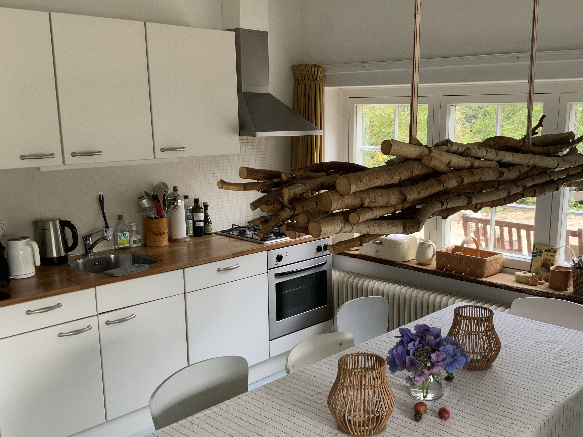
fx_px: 640
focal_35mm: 38
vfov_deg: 37.7
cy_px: 247
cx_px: 343
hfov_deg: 48.7
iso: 40
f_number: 1.8
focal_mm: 3
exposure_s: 1/122
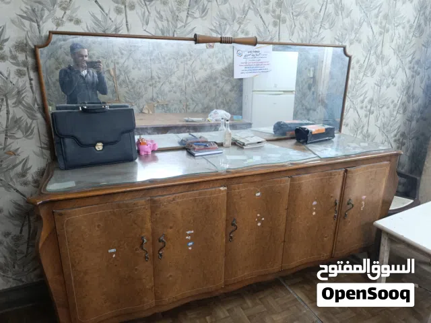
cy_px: 162
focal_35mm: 24
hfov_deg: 71.6
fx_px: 299
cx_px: 216
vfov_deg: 56.8
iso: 1455
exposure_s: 1/50
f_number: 1.65
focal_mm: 6.14
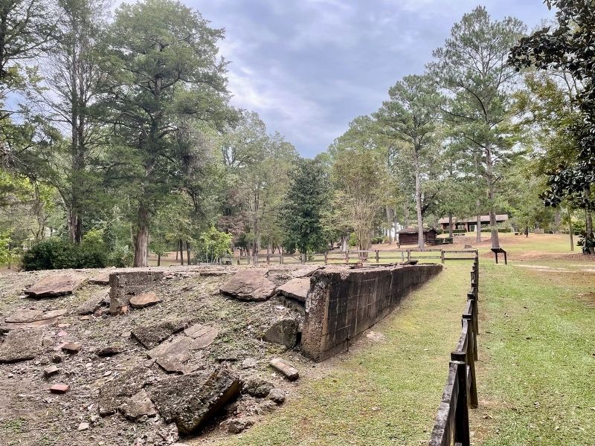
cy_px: 223
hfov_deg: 67.3
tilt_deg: +7.0
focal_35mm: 26
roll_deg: +1.1
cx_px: 298
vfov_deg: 53.1
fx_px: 447
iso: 32
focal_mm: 4.2
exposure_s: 1/511
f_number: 1.6
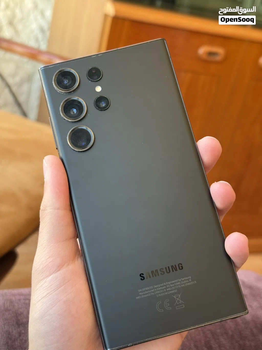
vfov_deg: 39.7
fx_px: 484
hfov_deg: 30.3
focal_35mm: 48
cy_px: 175
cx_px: 131
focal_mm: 6.76
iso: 125
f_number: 1.78
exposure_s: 1/60
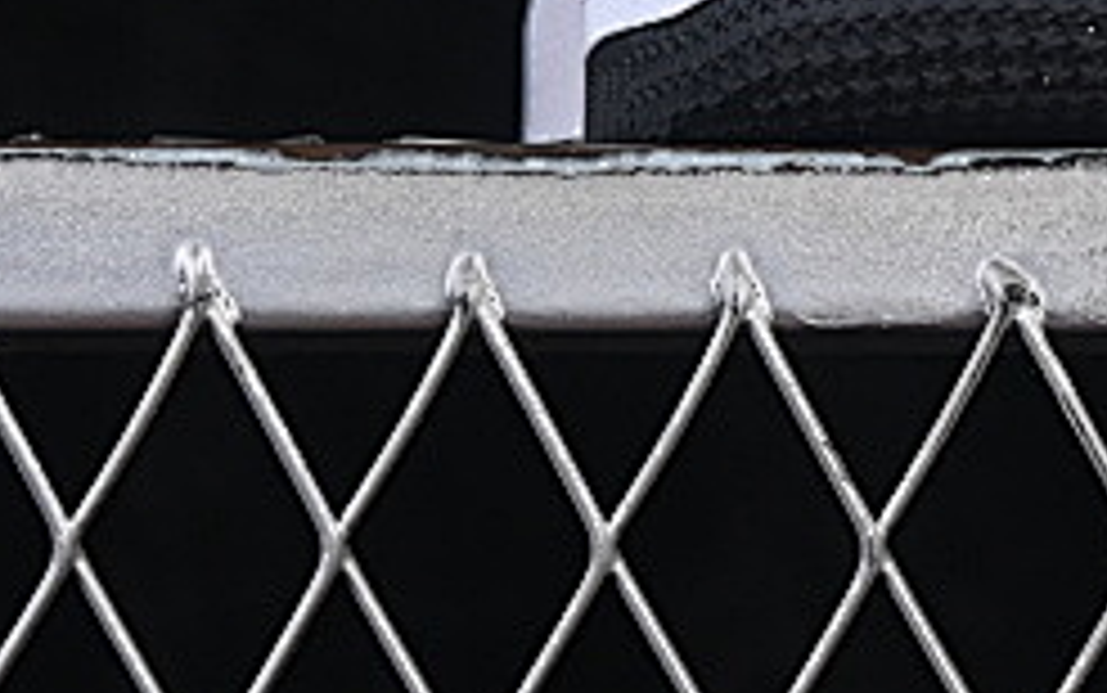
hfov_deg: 6.2
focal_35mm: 335
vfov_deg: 3.9
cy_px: -860
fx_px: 10111
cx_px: 1575
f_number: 6.3
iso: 160
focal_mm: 50
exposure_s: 1/60
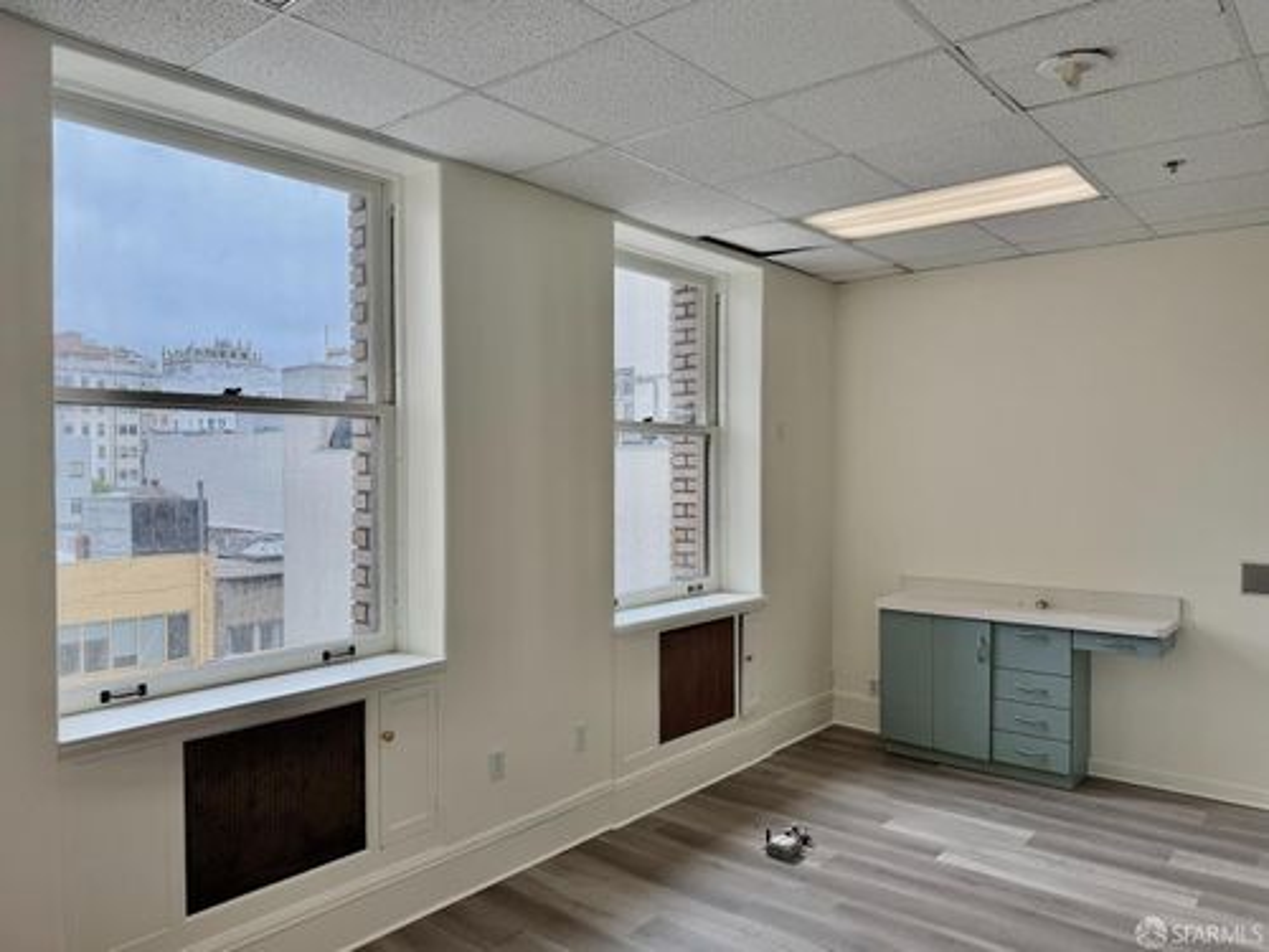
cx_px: 634
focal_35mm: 24
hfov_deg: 71.6
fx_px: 880
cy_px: 476
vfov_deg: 56.8
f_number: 1.78
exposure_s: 1/602
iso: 100
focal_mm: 6.76
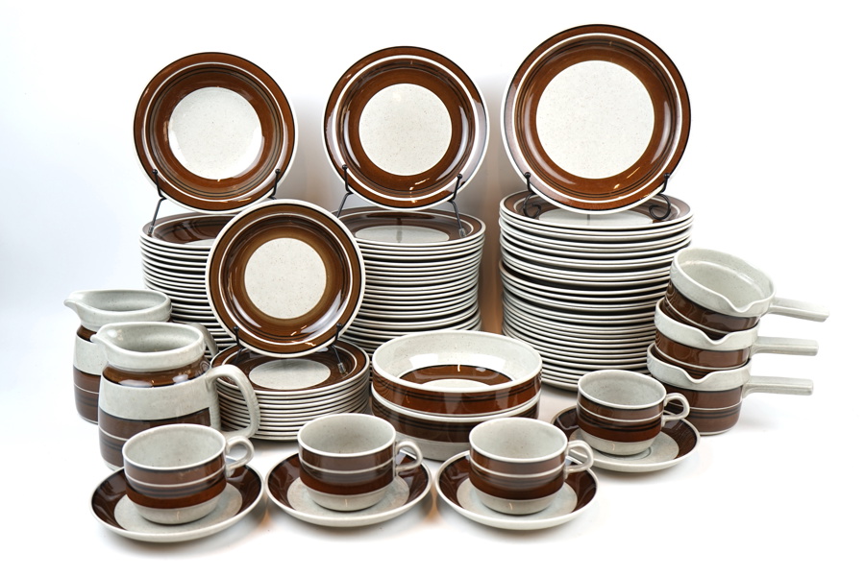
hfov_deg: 46.4
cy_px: 288
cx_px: 432
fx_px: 1009
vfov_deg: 31.9
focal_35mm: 42
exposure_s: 1/30
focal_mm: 42
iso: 50
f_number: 4.5
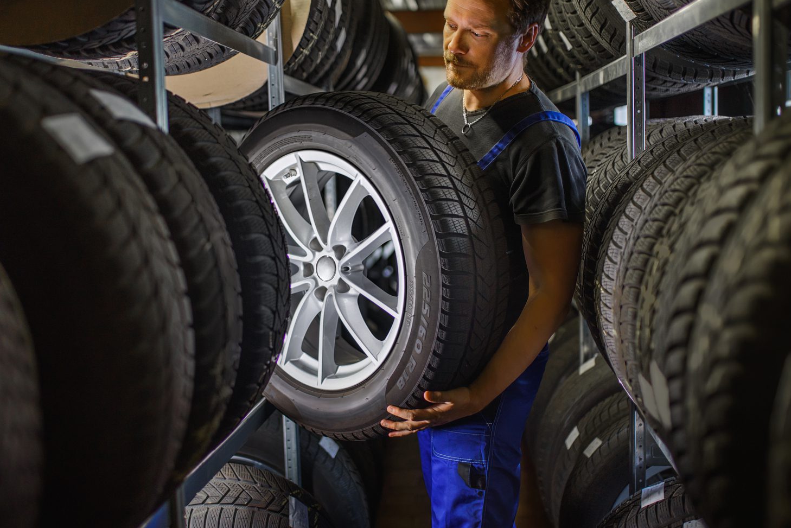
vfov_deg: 28.1
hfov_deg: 41.0
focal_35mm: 48
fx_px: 1055
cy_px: 256
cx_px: 351
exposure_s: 1/80
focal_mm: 35
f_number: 1.4
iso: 320
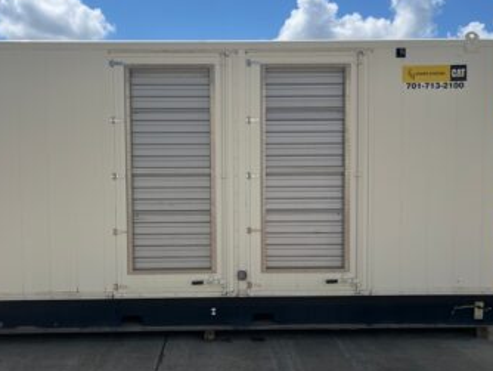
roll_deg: +1.1
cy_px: 202
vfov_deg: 40.7
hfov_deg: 52.5
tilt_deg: -3.0
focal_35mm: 35
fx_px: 499
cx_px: 223
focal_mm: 5.1
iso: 50
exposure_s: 1/5319
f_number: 1.6
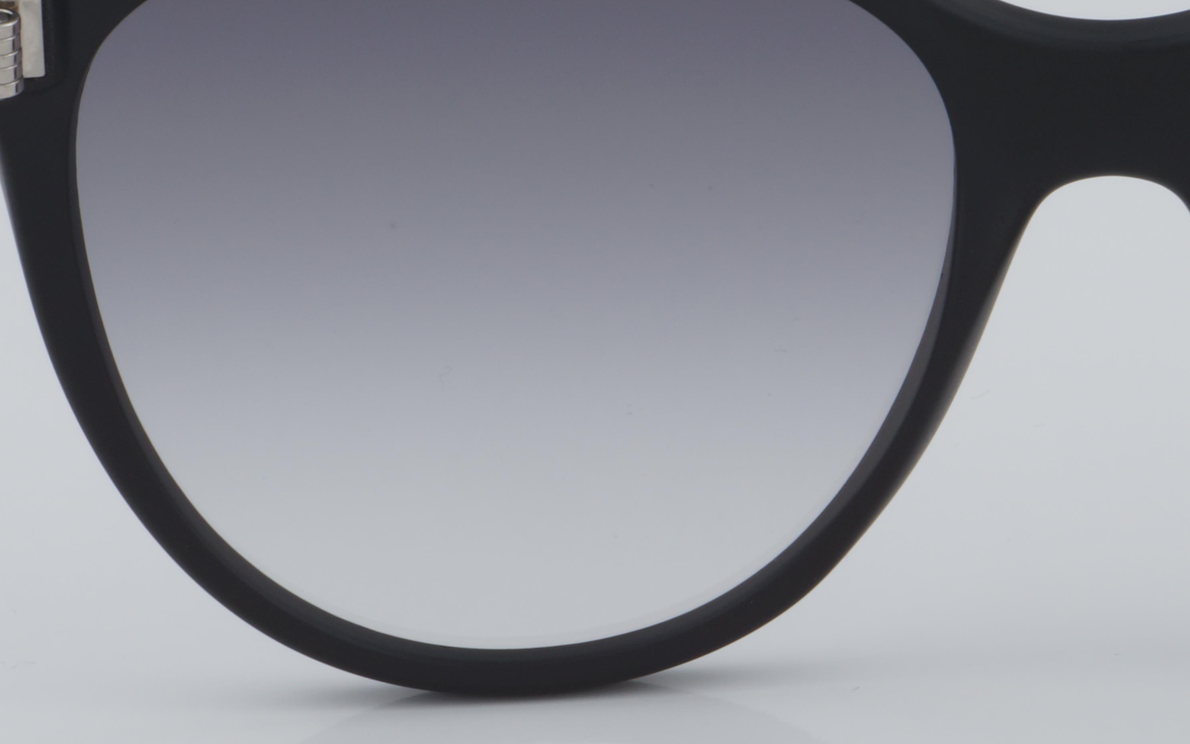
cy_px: 313
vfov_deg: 7.7
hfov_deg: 12.2
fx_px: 5514
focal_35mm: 170
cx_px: 1123
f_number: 32
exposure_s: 1/4
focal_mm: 55
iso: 100
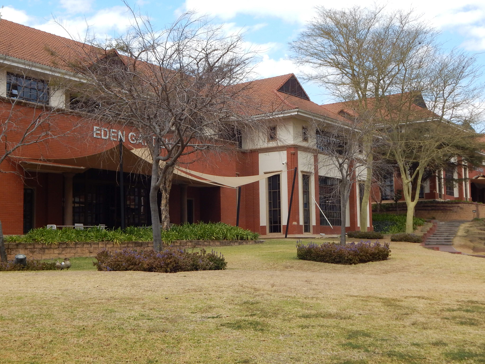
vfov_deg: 30.3
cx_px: 223
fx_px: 673
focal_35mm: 48
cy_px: 177
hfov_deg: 39.6
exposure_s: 1/640
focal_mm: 6.8
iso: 125
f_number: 3.4
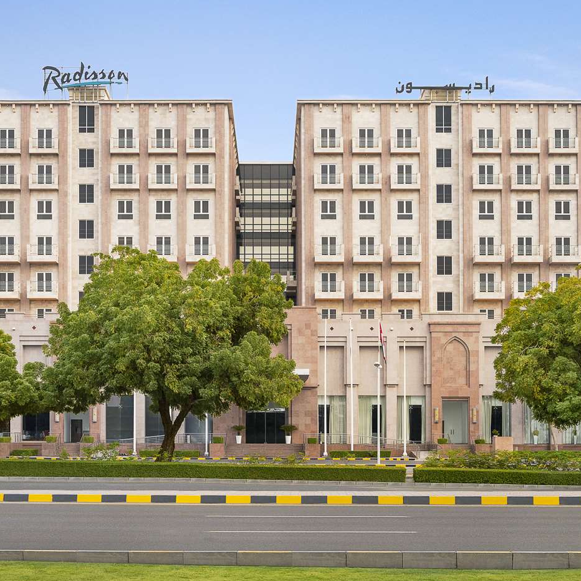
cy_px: 306
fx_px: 987
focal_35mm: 52
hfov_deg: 32.8
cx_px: 267
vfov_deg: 32.8
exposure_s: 1/100
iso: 200
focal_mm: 38
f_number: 10
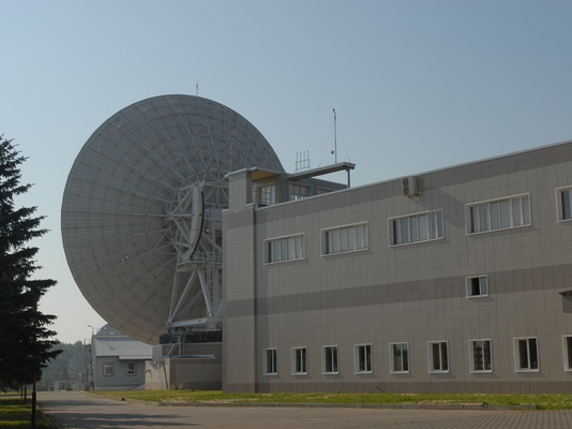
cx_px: 297
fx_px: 859
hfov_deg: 36.8
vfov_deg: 28.0
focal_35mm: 52
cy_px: 215
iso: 100
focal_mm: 32
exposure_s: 1/320
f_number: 9
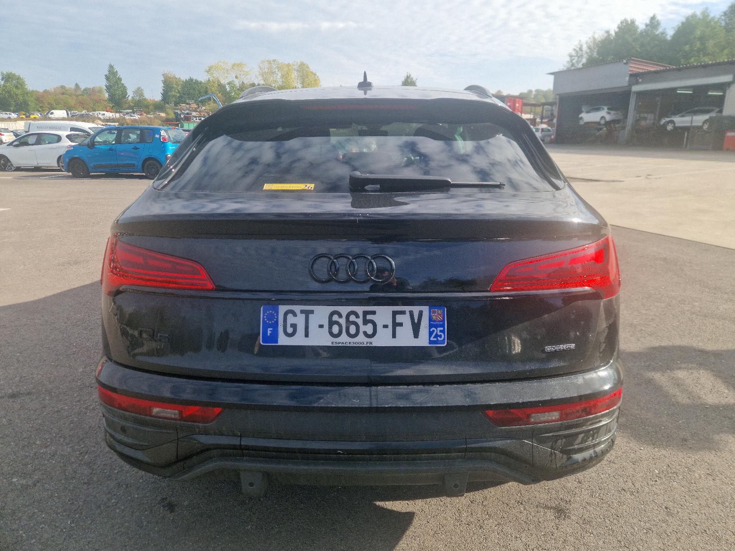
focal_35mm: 23
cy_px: 276
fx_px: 488
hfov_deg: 73.9
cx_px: 368
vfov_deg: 58.9
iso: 50
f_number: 1.8
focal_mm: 5.4
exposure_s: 1/909
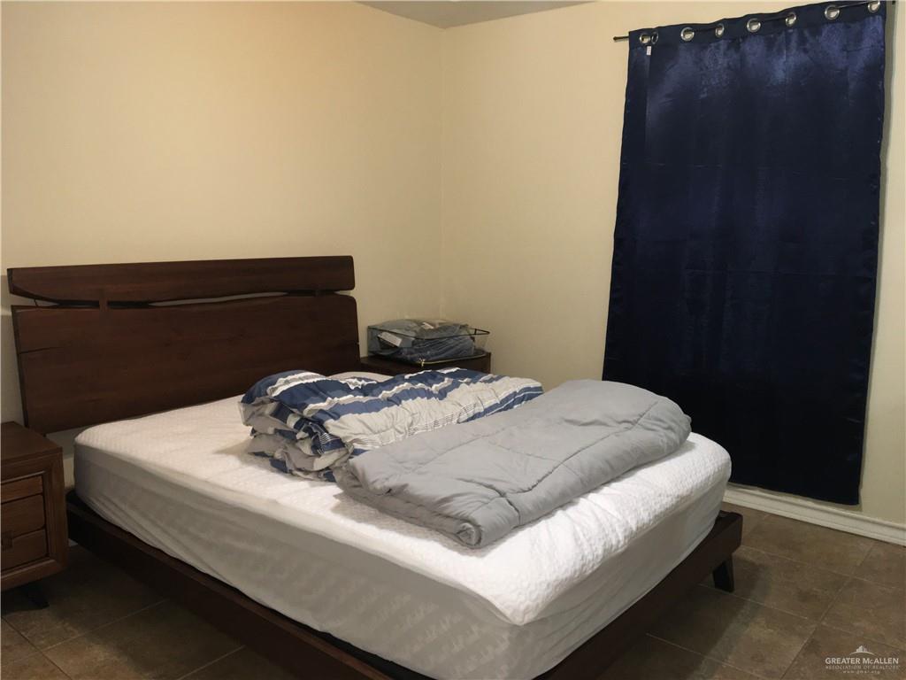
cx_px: 453
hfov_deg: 61.7
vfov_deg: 48.2
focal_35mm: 29
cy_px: 340
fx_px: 759
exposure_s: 1/20
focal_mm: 4.15
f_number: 2.2
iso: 64
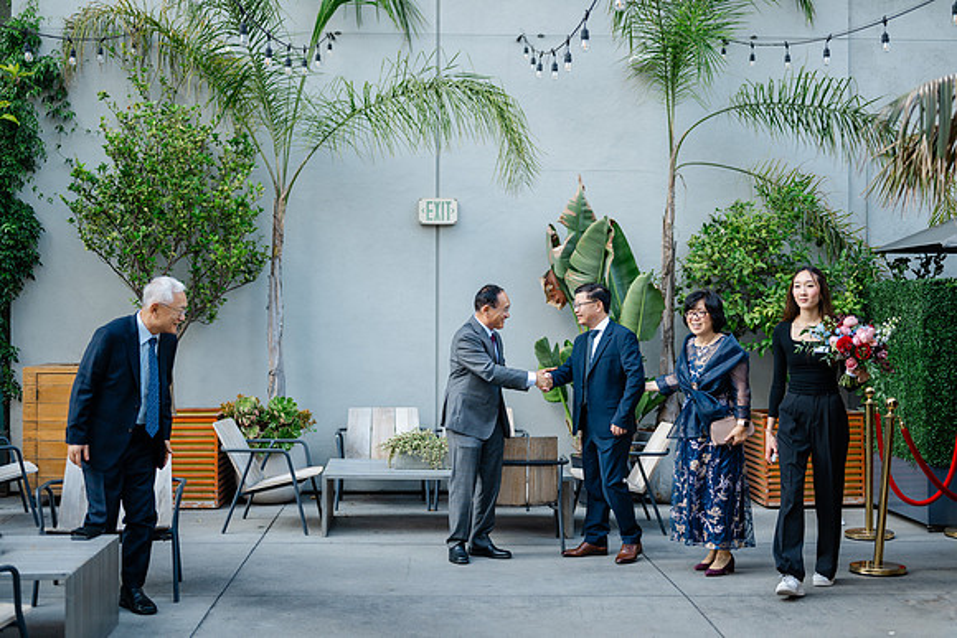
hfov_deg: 39.6
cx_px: 478
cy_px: 319
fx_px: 1329
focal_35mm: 50
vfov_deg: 27.0
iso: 80
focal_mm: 50
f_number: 1.8
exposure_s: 1/250
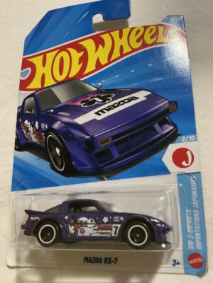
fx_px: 238
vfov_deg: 61.7
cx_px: 106
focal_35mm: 29
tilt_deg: -60.8
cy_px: 142
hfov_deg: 48.2
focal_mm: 3
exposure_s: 1/30
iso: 400
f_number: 1.8
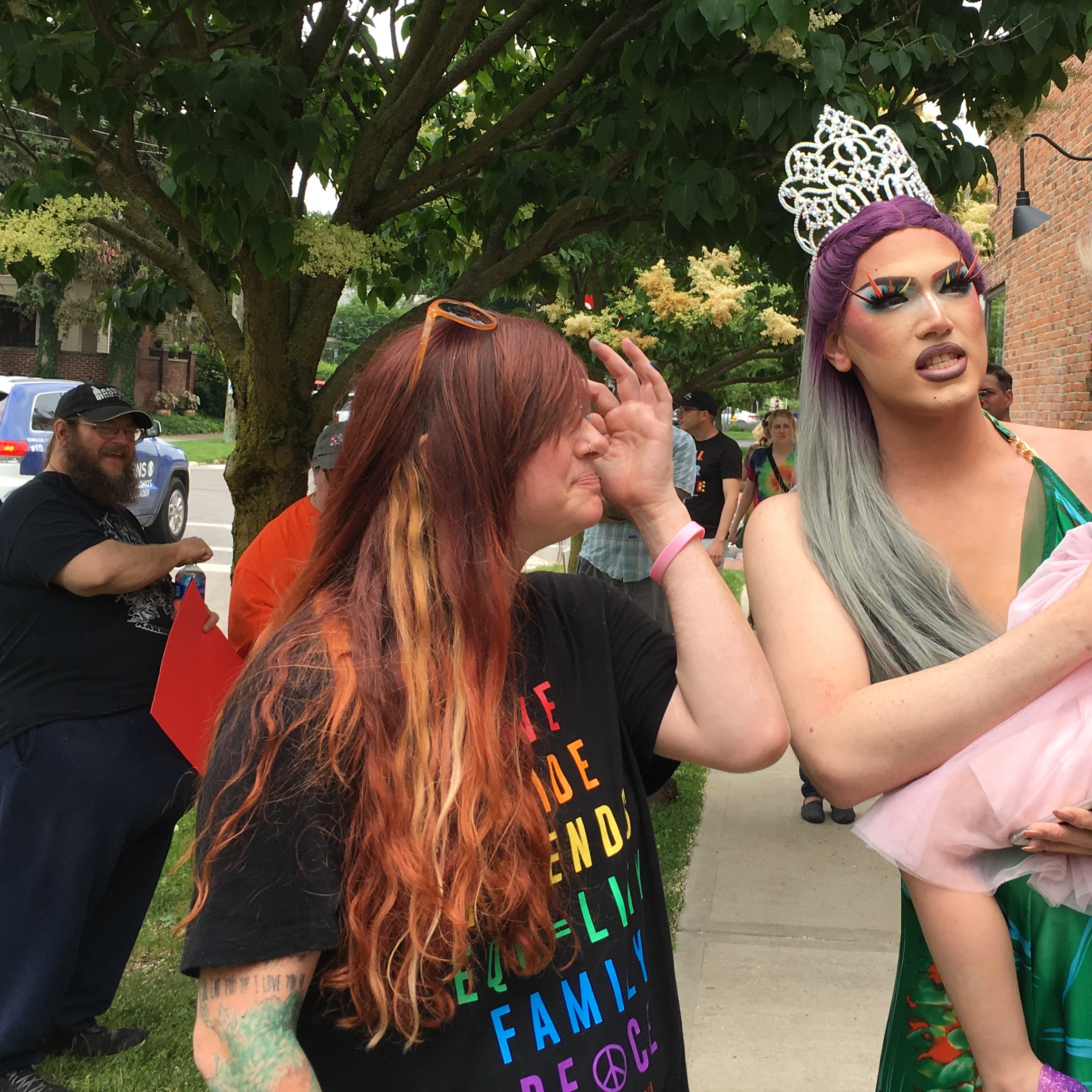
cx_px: 672
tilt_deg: -0.2
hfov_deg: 37.4
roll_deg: -2.9
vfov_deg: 37.4
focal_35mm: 45
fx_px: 1606
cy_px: 429
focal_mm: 4.15
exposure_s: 1/557
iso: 25
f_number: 2.2
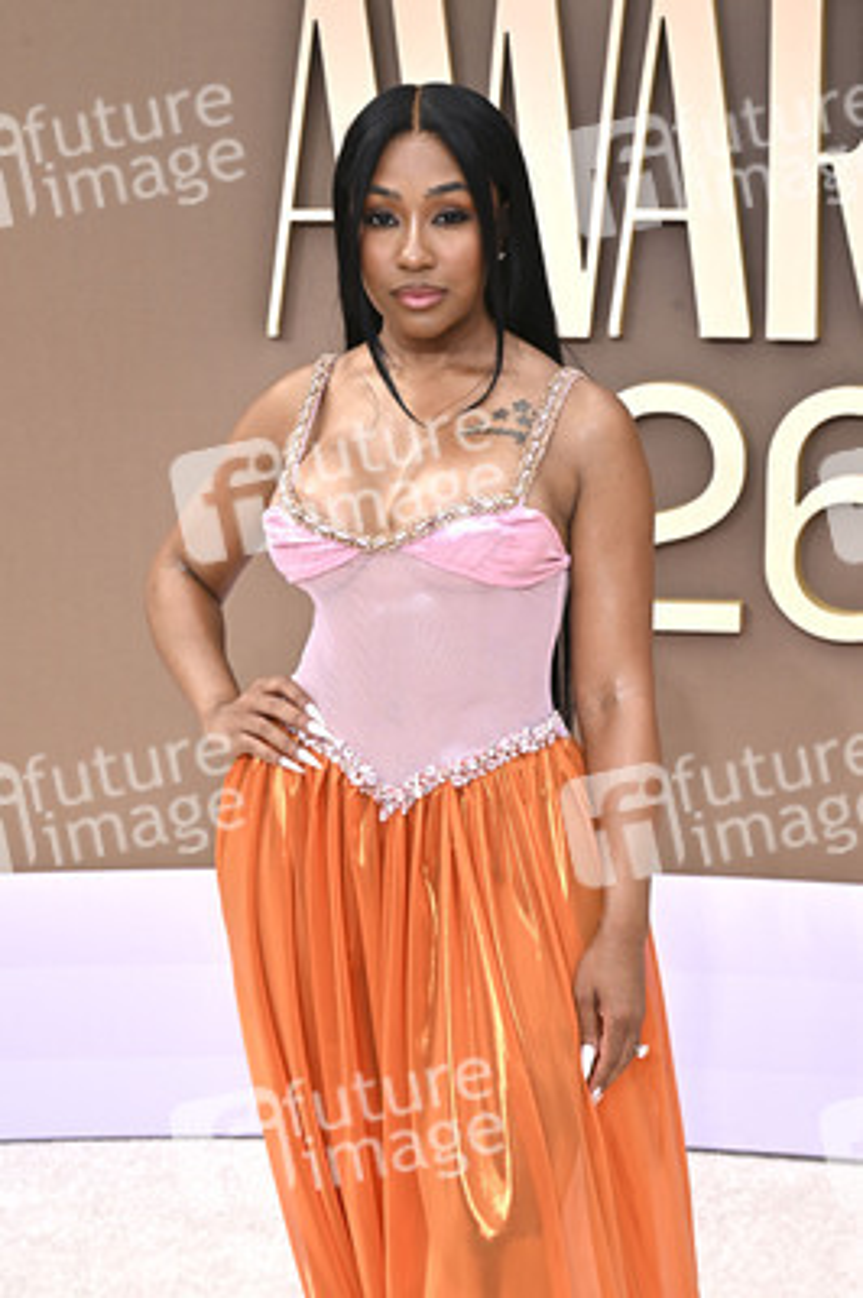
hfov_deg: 17.0
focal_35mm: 80
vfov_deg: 25.4
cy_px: 649
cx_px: 432
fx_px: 2881
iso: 400
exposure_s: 1/320
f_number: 10
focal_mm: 80
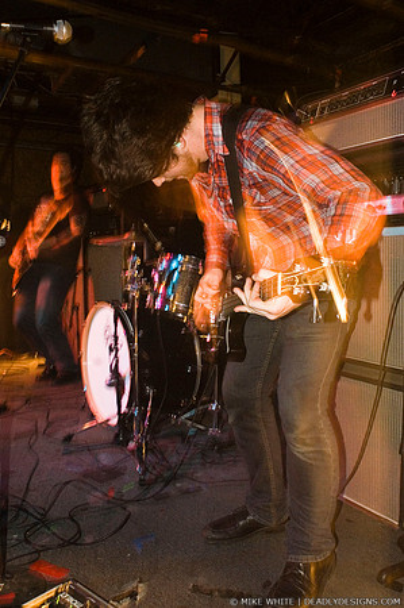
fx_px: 506
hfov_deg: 43.5
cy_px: 304
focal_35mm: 30
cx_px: 202
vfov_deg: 62.0
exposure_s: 1/5
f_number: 7.1
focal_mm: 20
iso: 1600
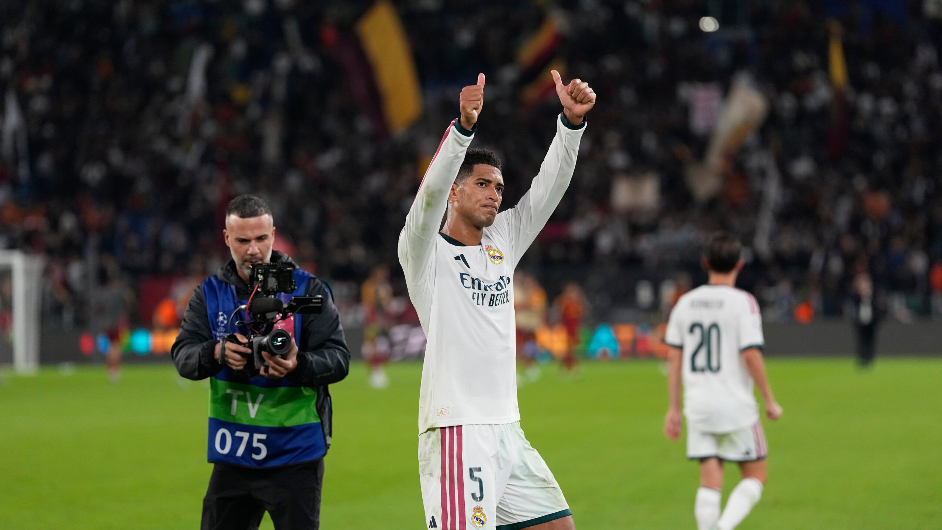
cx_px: 470
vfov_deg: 5.8
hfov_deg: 10.3
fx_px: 5246
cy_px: 286
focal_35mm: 210
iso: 4000
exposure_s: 1/2000
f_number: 3.5
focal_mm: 200
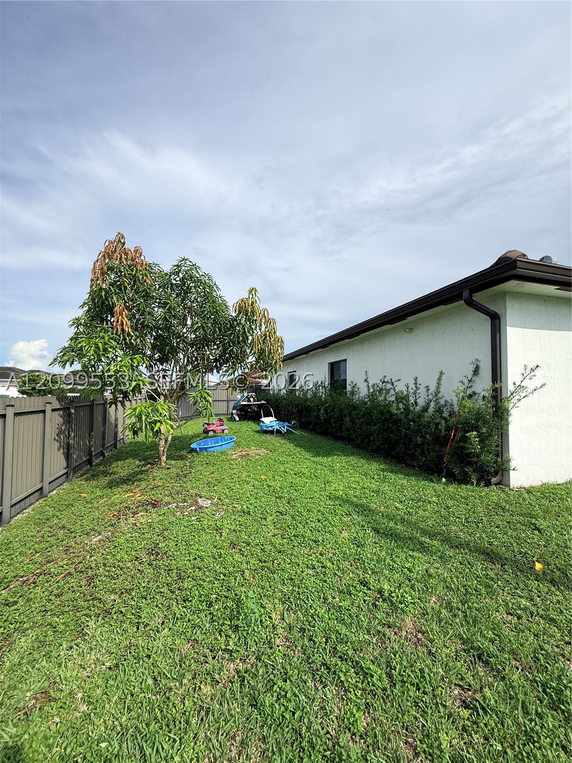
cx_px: 286
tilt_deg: +4.8
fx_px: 308
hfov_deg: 85.7
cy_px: 382
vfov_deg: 102.1
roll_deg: -0.5
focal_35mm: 14
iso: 50
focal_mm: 2.22
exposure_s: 1/2320
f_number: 2.2
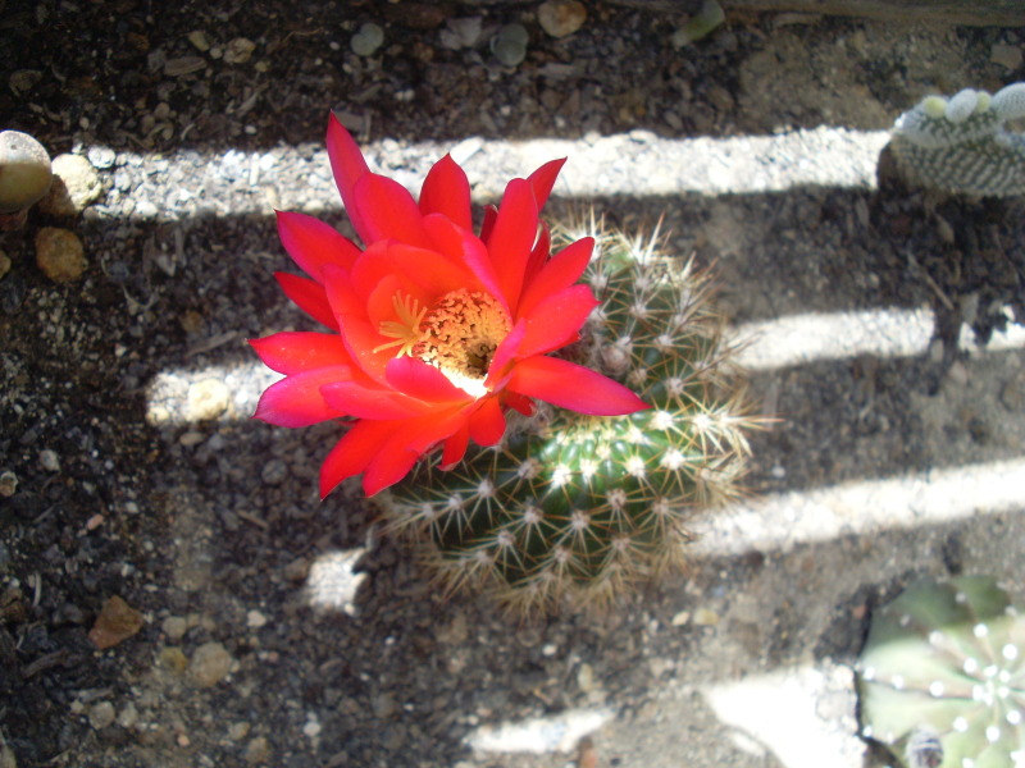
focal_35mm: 38
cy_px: 384
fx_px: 1125
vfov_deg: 37.7
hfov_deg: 49.0
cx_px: 512
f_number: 7.7
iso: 80
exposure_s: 1/90
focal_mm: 6.3
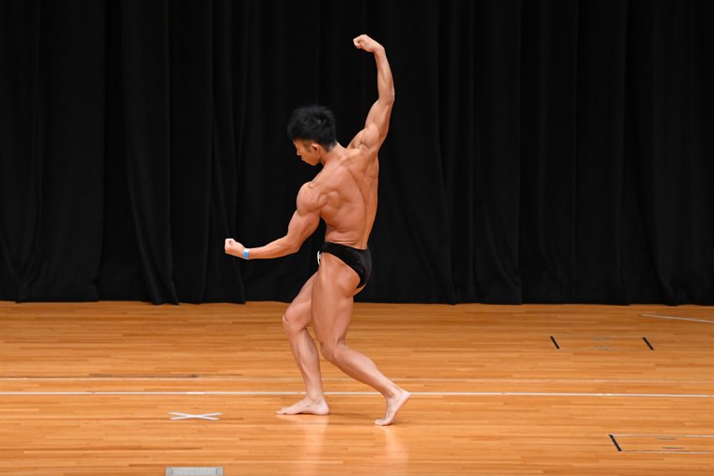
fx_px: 4799
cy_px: 238
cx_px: 355
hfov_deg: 8.5
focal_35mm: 242
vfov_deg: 5.7
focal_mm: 160
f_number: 5.6
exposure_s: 1/400
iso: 3200
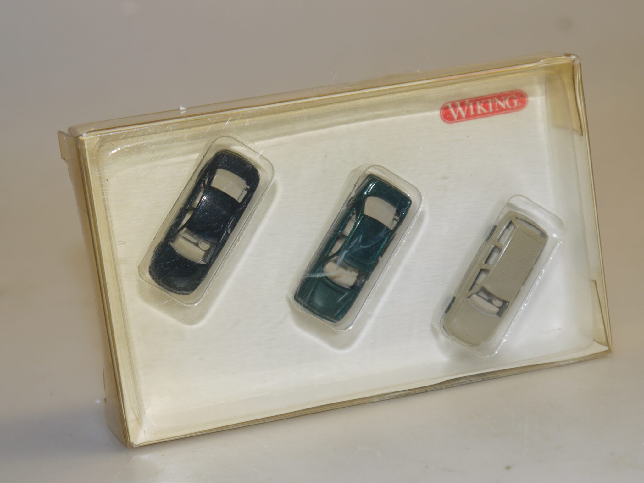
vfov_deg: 15.9
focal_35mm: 93
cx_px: 322
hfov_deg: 21.1
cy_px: 242
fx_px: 1730
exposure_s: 1/40
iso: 100
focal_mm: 33
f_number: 5.2
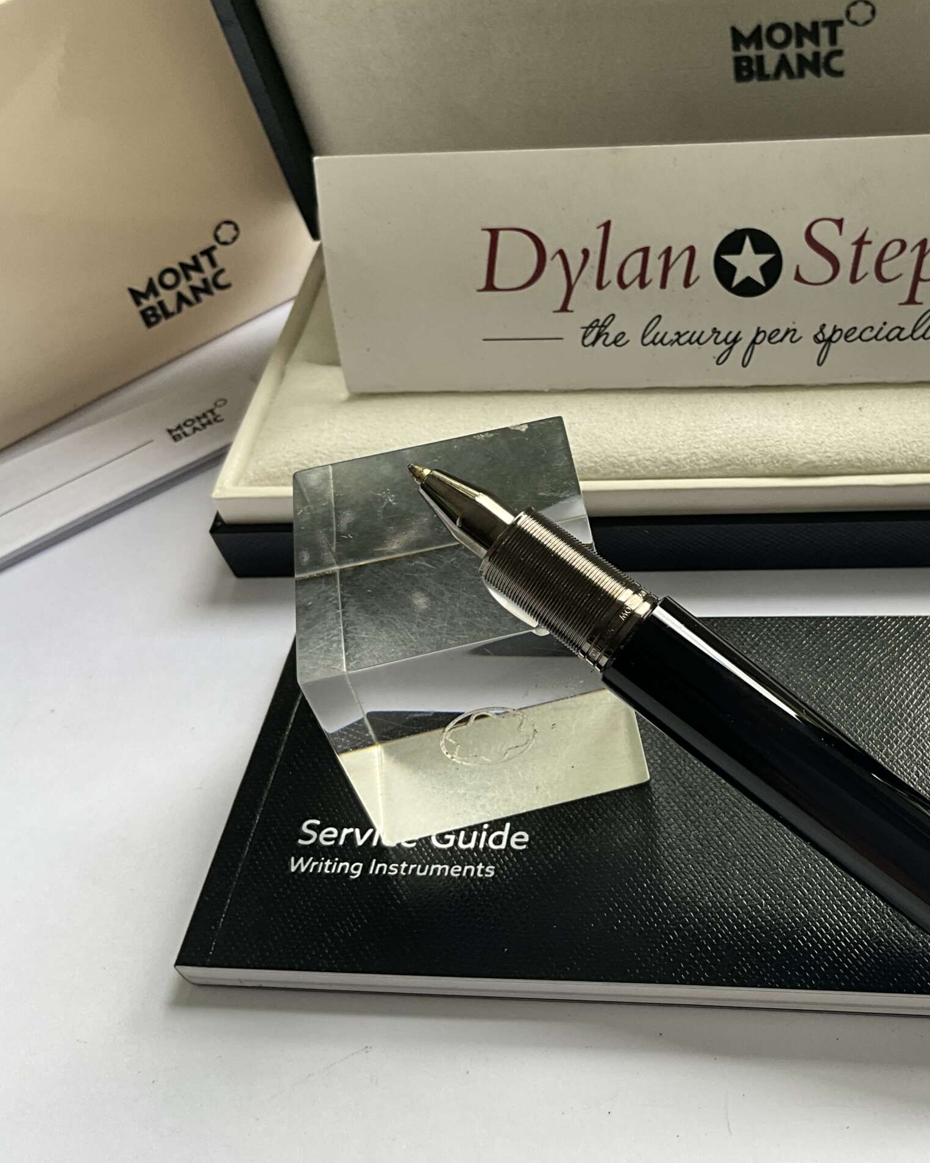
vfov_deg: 47.9
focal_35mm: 38
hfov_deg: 38.0
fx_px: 1307
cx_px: 712
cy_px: 582
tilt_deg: -49.4
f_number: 1.8
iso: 32
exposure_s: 1/122
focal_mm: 3
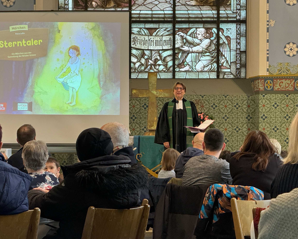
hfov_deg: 15.3
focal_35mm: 126
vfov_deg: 12.2
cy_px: 119
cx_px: 151
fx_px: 1111
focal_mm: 15.66
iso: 400
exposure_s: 1/50
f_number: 2.8
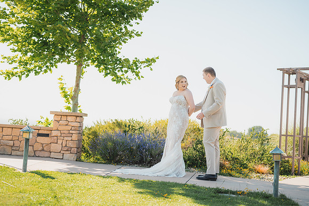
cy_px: 103
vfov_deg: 27.0
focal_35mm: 50
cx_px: 154
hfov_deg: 39.6
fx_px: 429
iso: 125
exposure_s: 1/2000
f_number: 1.8
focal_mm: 50
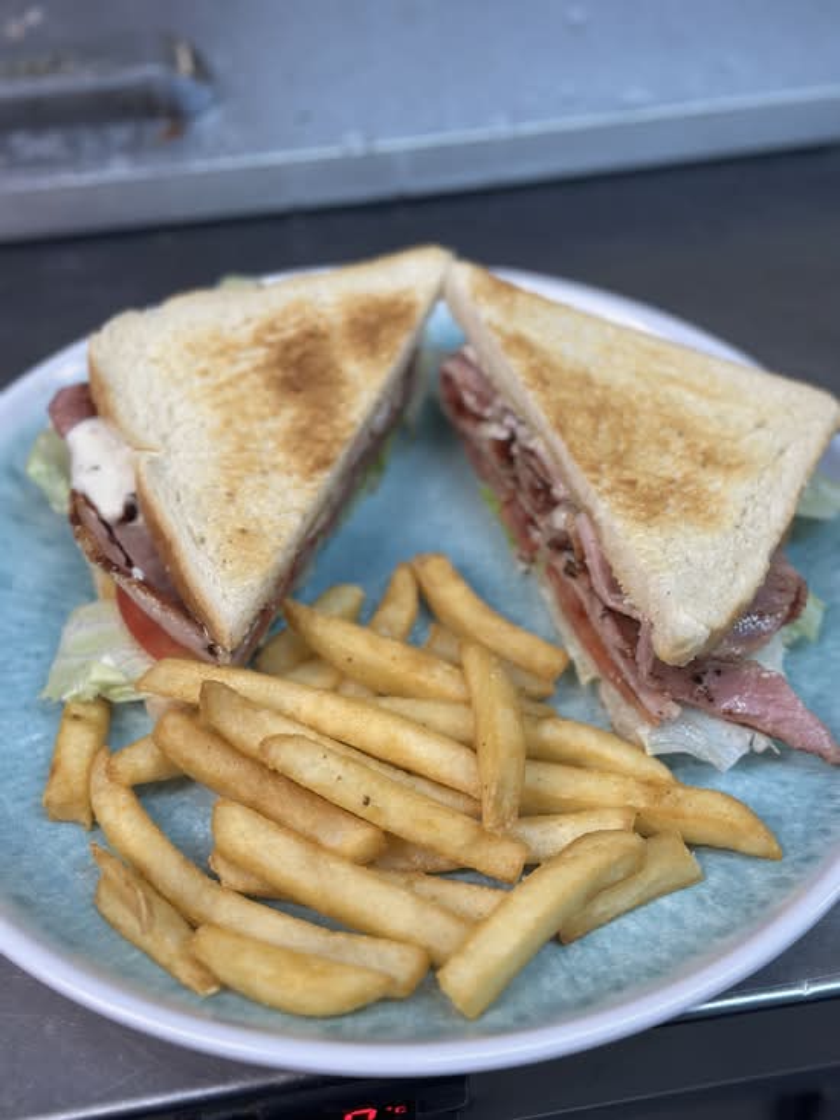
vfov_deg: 39.7
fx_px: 1553
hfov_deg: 30.3
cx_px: 420
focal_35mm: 48
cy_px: 560
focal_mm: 6.86
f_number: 1.78
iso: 100
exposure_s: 1/100
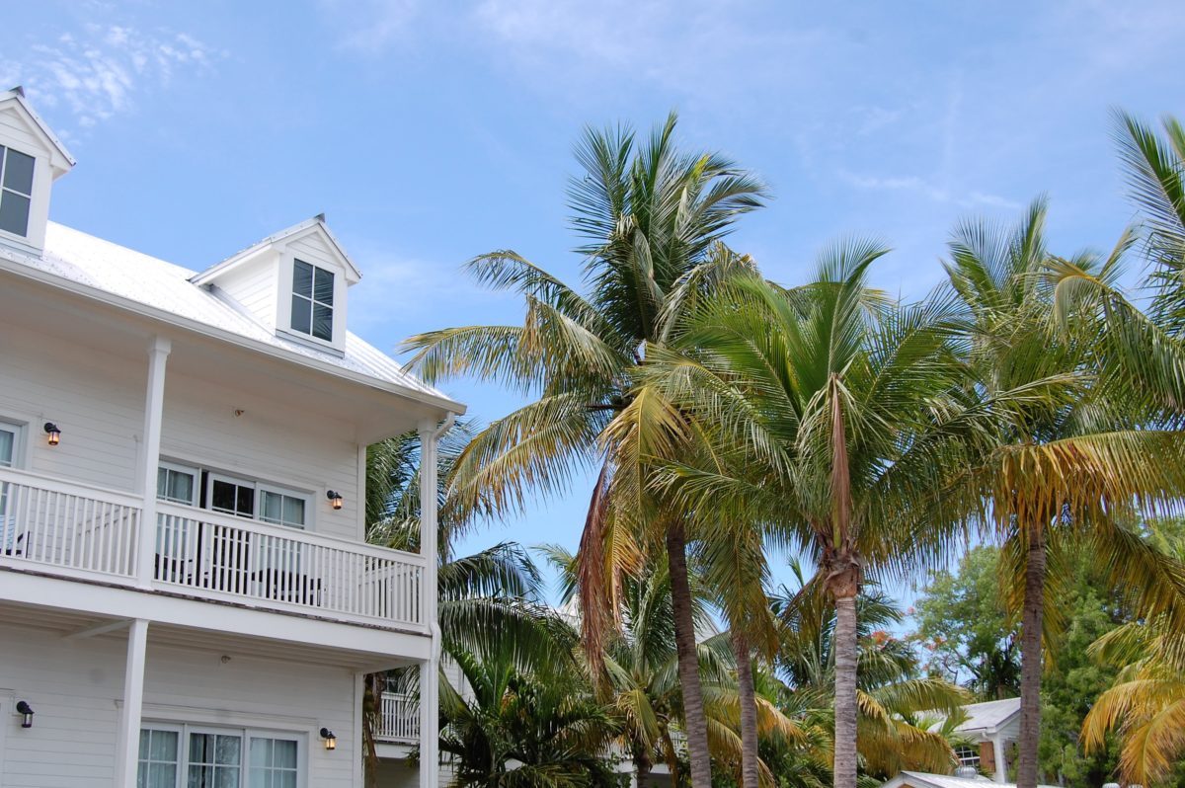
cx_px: 592
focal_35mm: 39
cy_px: 394
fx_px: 1283
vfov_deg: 34.2
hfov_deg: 49.6
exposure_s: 1/250
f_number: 8
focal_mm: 26
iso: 200
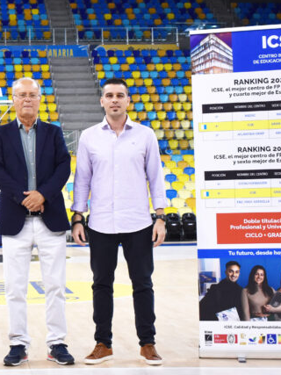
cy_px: 162
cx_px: -32
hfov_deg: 17.2
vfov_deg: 23.5
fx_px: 899
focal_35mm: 83
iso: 800
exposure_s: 1/160
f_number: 3.8
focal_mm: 24
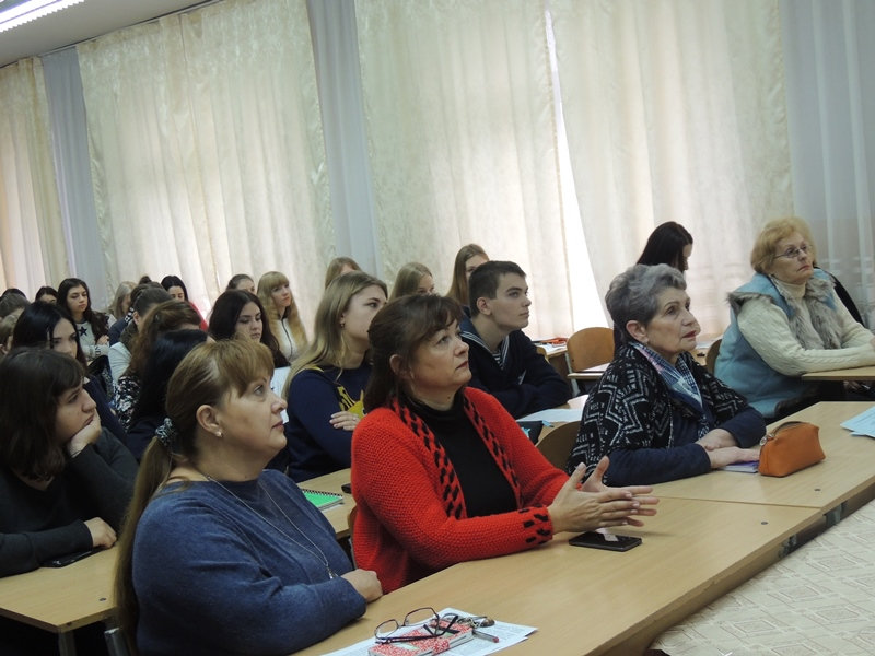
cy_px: 328
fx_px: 1188
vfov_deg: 30.9
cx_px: 438
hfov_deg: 40.4
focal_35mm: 47
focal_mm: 8.3
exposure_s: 1/30
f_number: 3.5
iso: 400
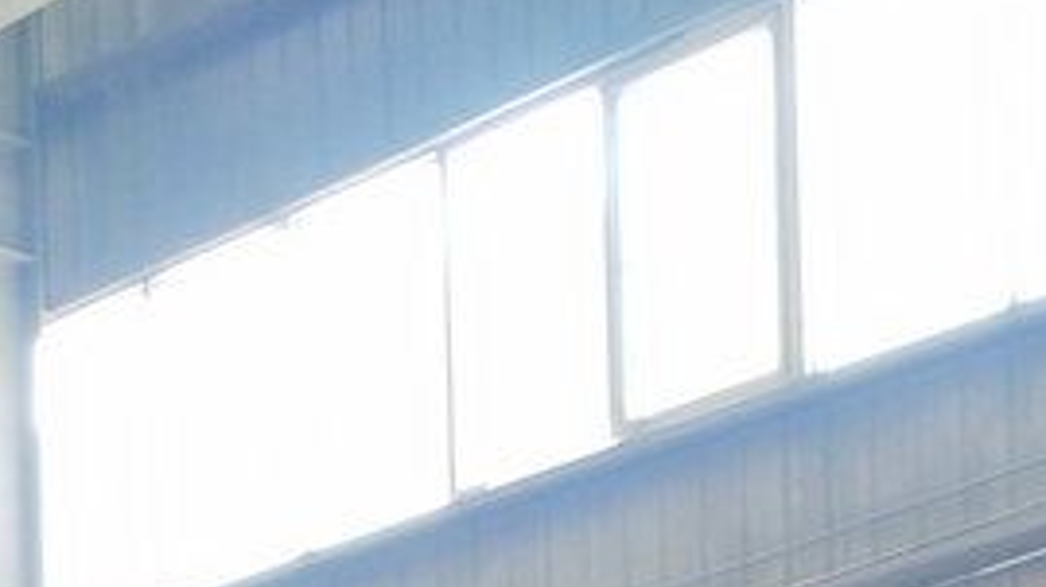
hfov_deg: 14.6
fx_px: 4047
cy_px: 1699
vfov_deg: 7.4
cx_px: 840
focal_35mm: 146
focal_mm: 3.95
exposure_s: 1/100
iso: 213
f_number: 1.8
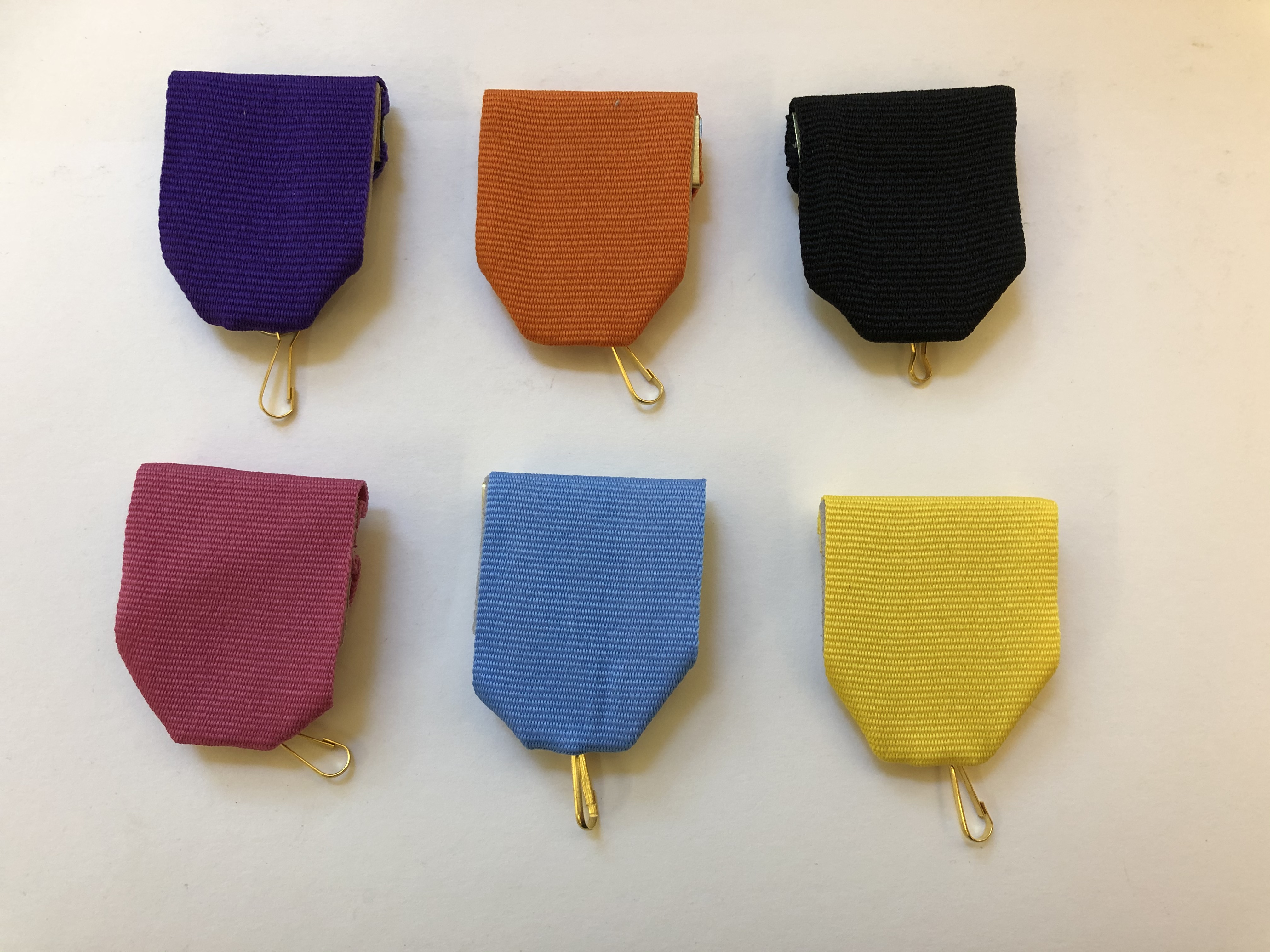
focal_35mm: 28
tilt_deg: -86.9
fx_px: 1027
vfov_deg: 49.7
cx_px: 635
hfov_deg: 63.4
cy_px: 476
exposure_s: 1/17
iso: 50
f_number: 1.8
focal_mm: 4
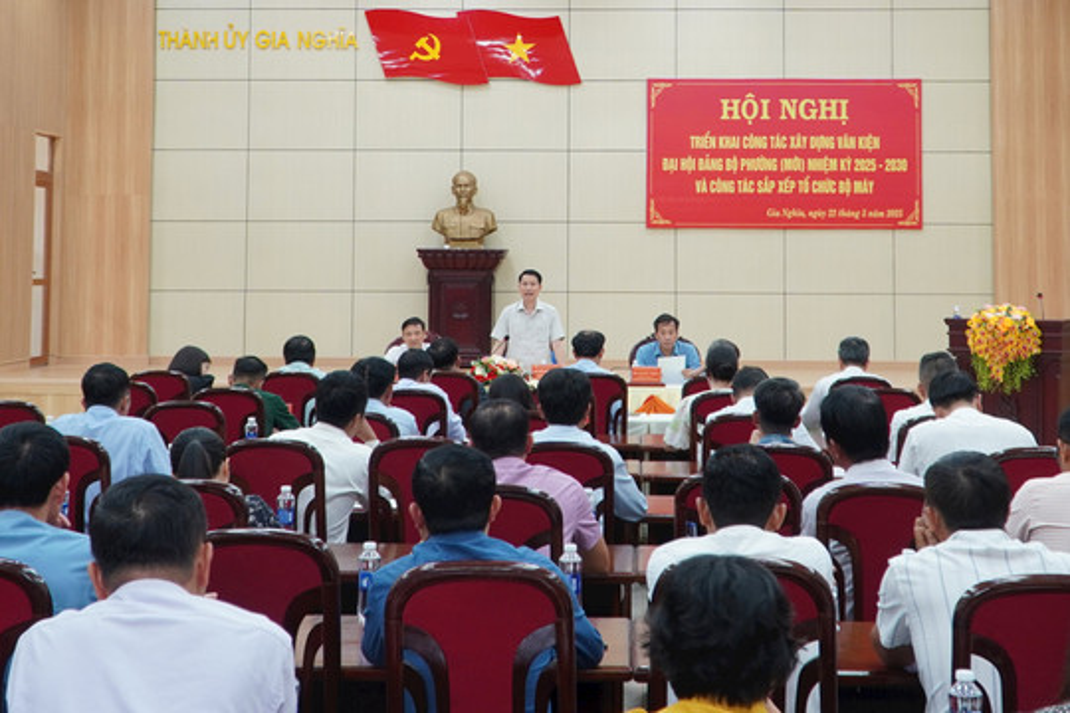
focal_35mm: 32
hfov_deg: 59.5
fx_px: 936
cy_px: 356
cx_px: 535
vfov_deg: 41.7
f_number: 4
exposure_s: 1/40
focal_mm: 21
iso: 320
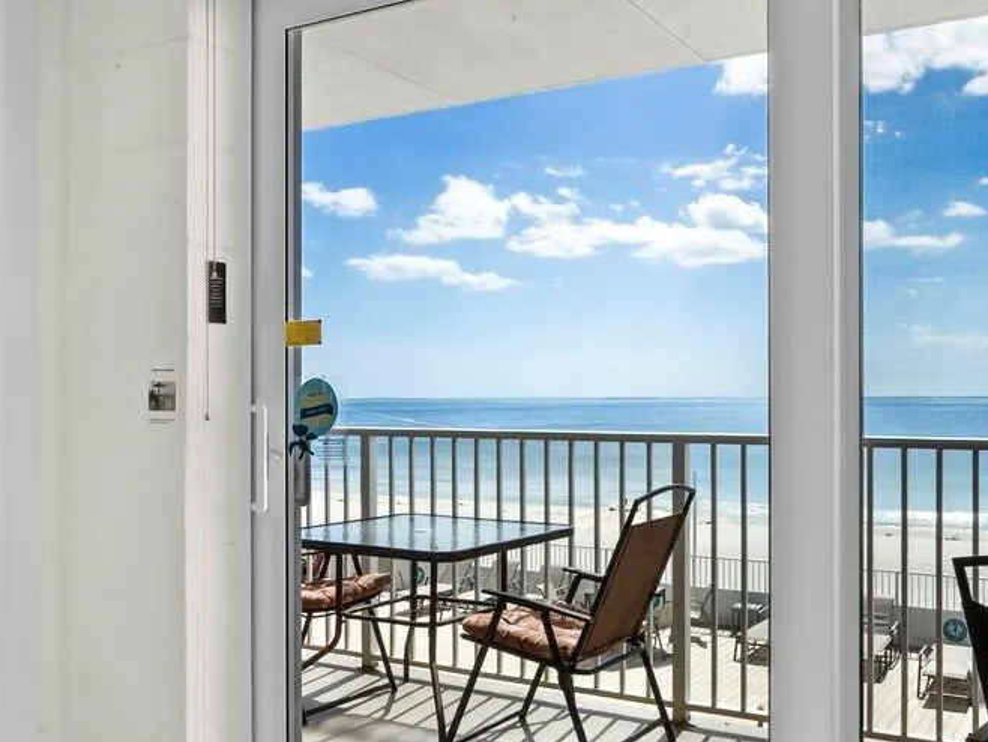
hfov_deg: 53.6
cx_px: 581
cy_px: 409
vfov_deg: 41.8
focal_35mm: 34
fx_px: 971
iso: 400
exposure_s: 1/30
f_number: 11
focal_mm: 7
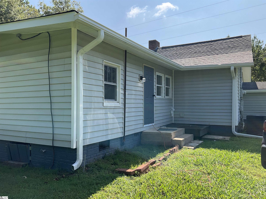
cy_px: 100
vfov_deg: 48.2
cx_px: 133
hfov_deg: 61.7
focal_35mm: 29
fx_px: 223
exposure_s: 1/1035
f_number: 1.8
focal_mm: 3
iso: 25
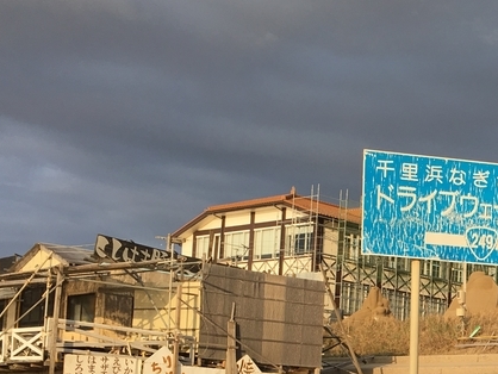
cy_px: 374
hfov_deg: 25.4
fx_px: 1022
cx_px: 547
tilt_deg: +3.8
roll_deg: -3.0
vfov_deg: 20.1
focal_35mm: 71
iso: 25
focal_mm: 4.15
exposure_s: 1/569
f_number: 2.2
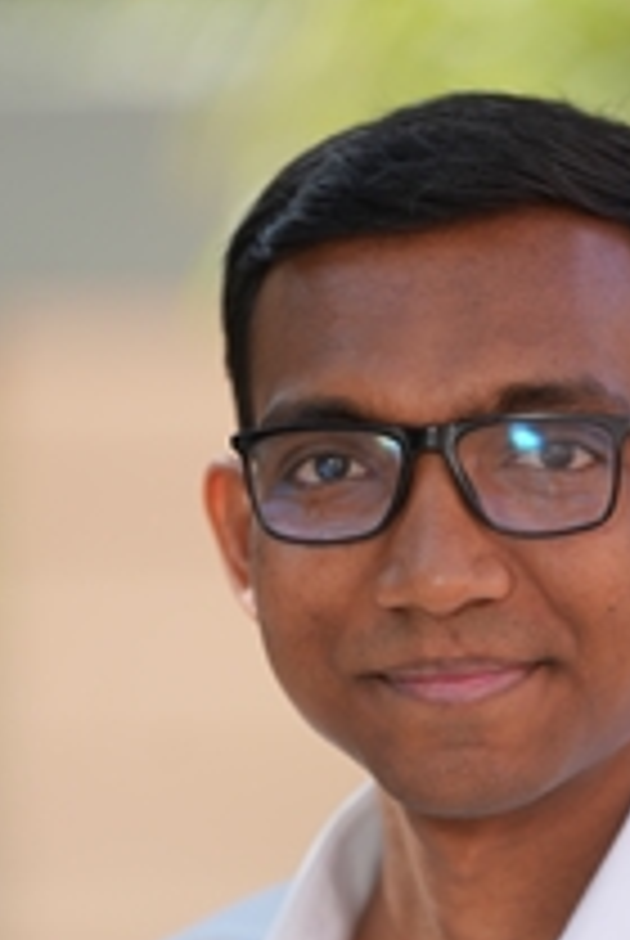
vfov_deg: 4.8
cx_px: 533
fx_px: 11197
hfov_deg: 3.2
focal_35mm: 428
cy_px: 927
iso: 200
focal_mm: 200
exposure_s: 1/500
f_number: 2.8
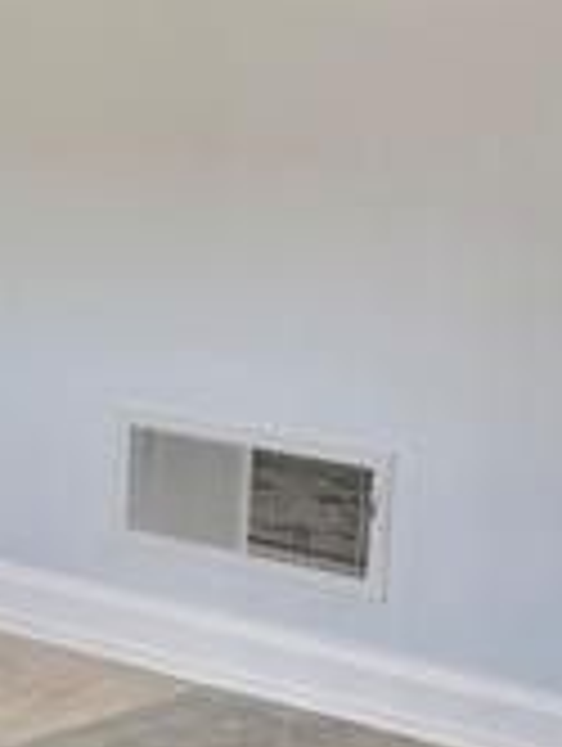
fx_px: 3368
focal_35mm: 156
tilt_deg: -11.9
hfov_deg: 8.5
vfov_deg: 12.6
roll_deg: +0.9
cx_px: -881
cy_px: 405
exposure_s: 1/169
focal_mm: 6.76
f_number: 1.78
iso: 160
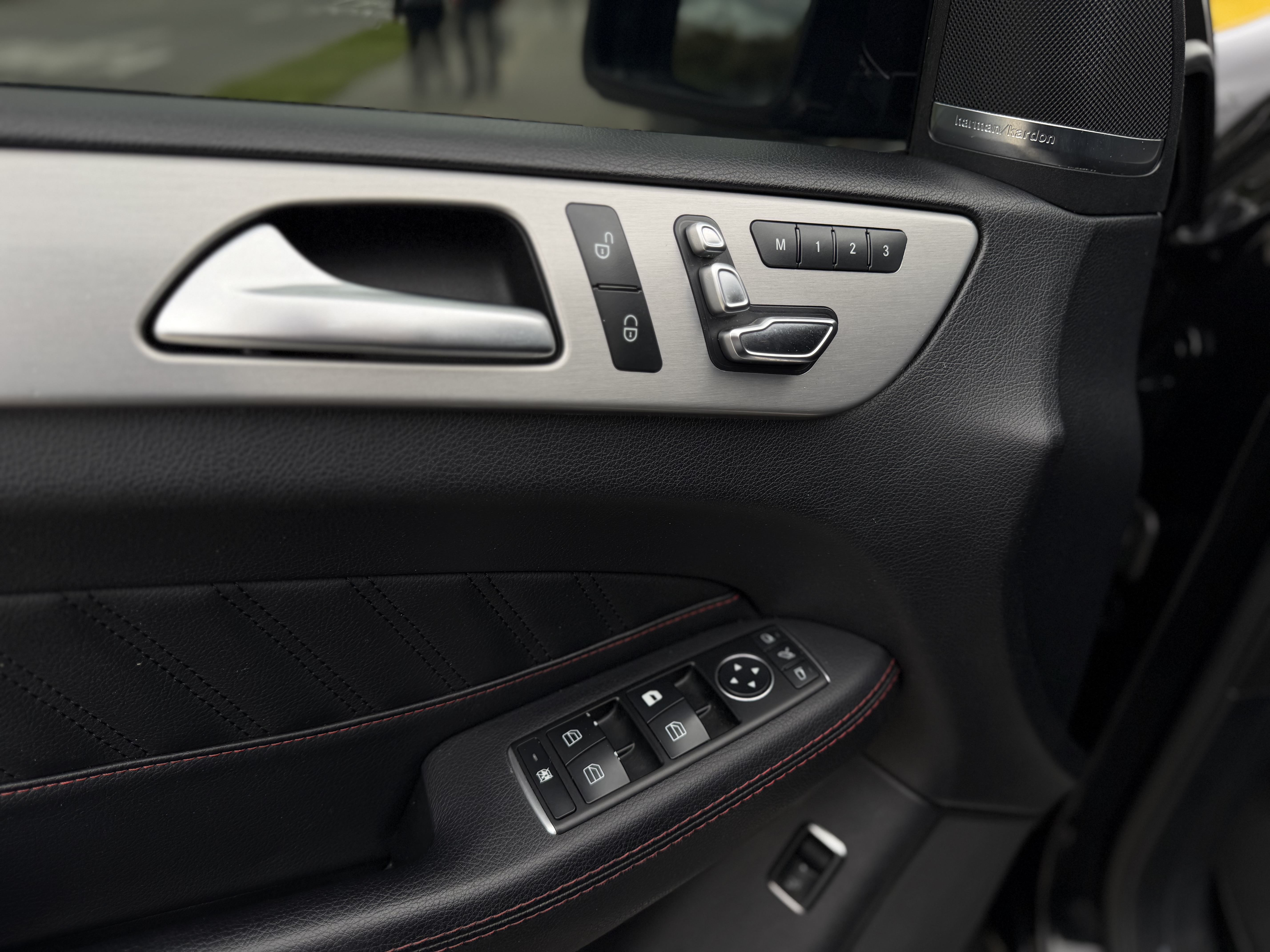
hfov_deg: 71.6
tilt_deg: -29.7
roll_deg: -2.2
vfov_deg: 56.8
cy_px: 476
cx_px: 635
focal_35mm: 24
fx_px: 881
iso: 100
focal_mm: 6.76
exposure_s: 1/1211
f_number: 1.78
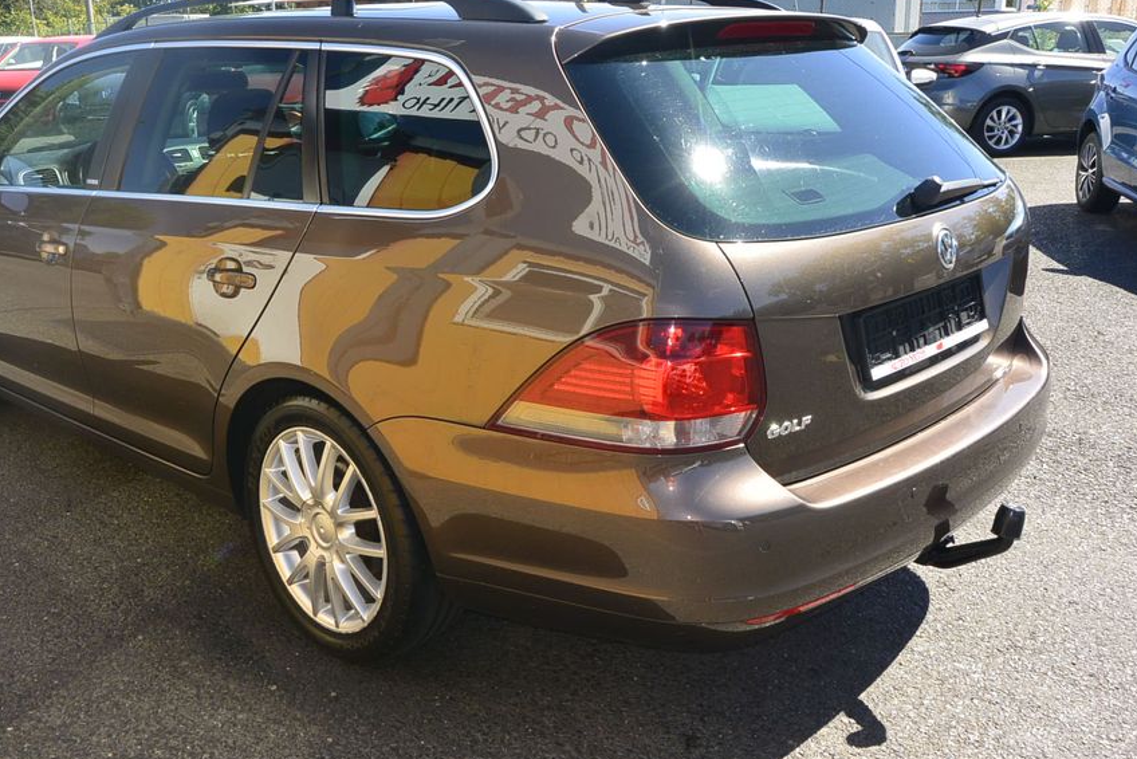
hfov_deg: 54.2
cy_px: 356
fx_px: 1106
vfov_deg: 37.9
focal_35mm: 35
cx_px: 489
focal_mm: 11
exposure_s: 1/250
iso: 160
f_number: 5.6
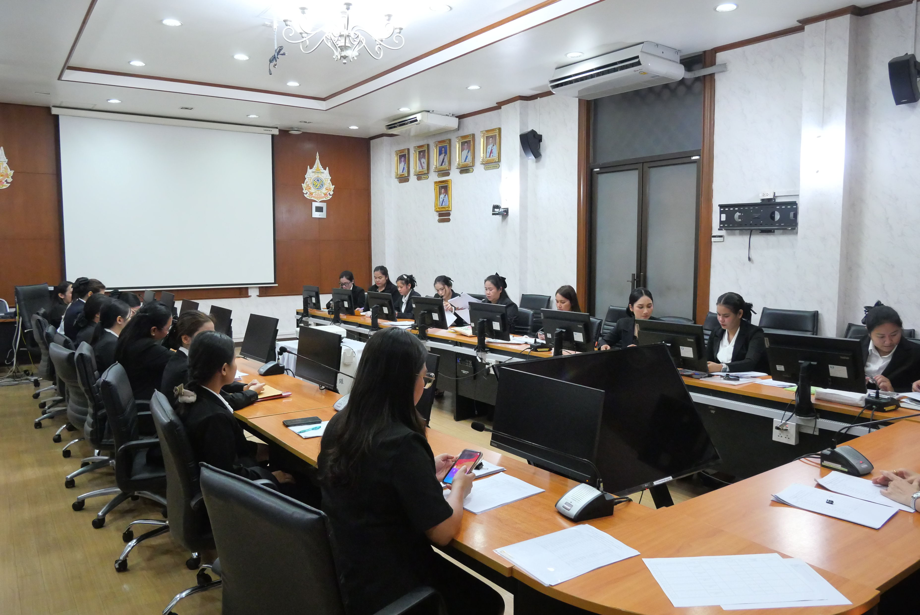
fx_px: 614
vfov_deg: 53.2
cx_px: 460
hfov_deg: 73.7
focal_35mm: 24
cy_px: 308
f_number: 5
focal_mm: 12
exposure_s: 1/60
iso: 3200
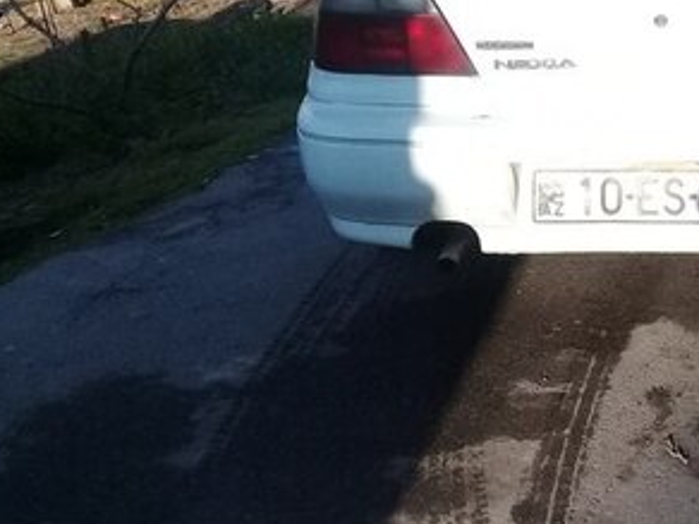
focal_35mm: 70
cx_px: 723
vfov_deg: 20.9
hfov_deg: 26.1
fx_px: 1414
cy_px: 147
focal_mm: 3.3
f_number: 2.2
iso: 64
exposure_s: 1/467
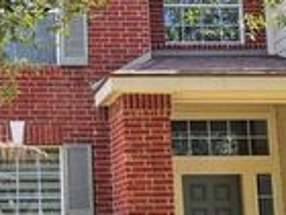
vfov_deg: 18.0
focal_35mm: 82
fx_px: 677
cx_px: 25
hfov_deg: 23.2
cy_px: 112
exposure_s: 1/250
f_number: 1.7
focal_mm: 6.3
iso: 12
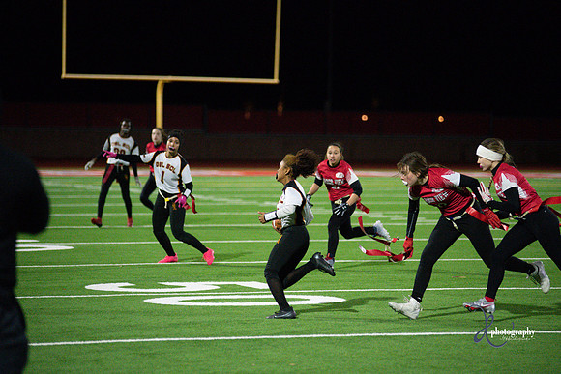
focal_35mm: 155
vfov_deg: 8.9
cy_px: 187
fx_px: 2416
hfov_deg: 13.2
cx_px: 280
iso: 14400
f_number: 2.8
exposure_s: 1/2500
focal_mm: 155
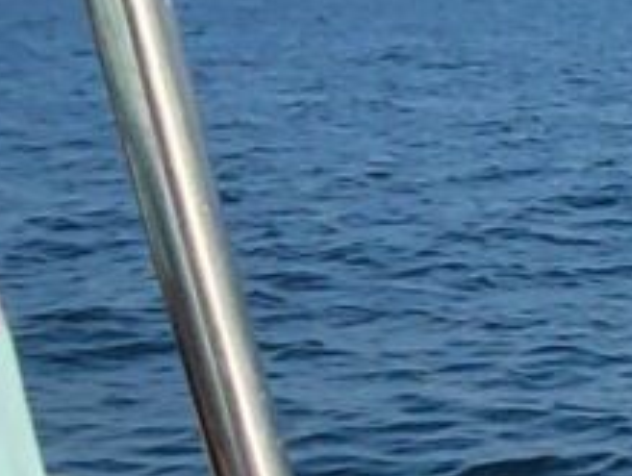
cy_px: 300
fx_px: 1664
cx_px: 1339
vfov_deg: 16.3
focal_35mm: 91
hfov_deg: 15.8
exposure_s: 1/1704
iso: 32
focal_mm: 1.74
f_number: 2.2
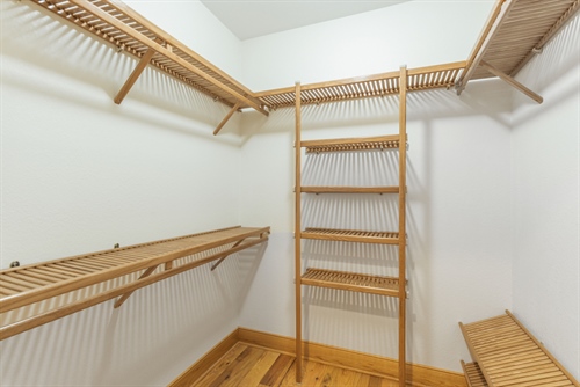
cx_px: 290
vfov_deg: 70.5
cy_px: 194
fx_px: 274
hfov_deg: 93.2
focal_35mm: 17
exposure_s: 1/3
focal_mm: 17
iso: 320
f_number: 7.1
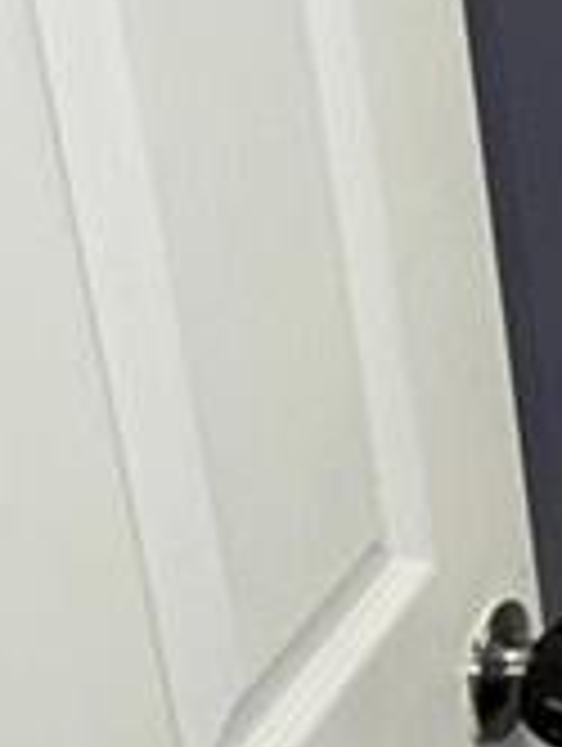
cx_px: 1376
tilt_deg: -17.7
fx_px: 2181
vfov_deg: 18.9
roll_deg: +0.5
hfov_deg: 11.8
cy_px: 0
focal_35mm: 101
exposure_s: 1/60
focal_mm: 2.22
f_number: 2.2
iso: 50
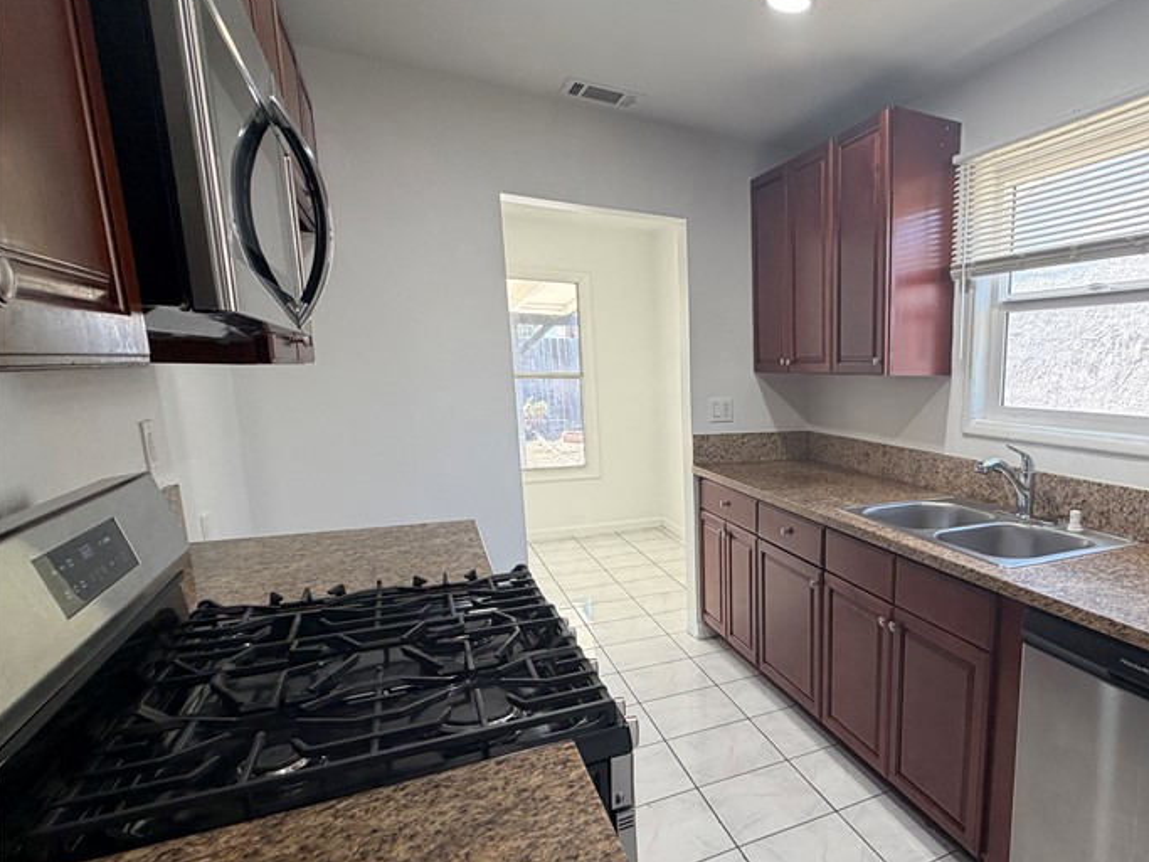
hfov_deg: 73.7
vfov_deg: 63.1
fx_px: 697
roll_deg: -0.9
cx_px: 855
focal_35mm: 21
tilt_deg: -10.4
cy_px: 500
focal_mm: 2.22
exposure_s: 1/120
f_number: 2.2
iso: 200
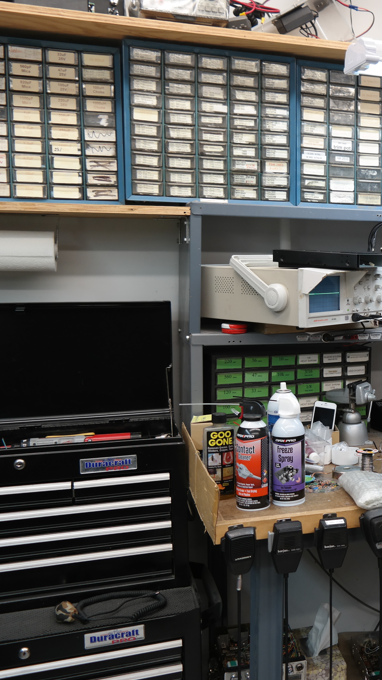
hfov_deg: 25.0
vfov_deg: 47.4
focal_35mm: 43
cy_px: 338
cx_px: 456
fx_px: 774
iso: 200
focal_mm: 18
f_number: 3.5
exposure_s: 1/60
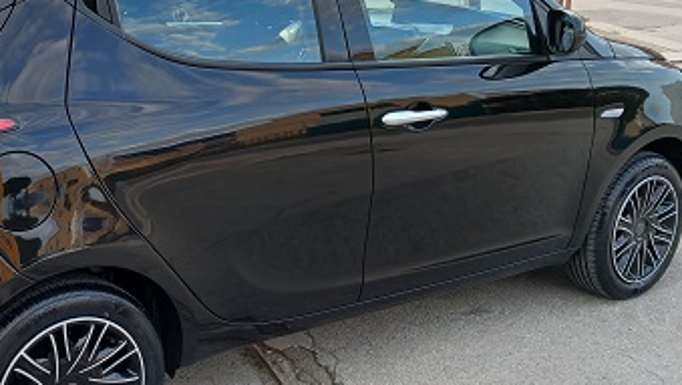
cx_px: 183
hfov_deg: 39.0
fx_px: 941
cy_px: 196
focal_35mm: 52
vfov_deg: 23.1
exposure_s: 1/100
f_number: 1.8
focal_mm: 3.98
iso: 40
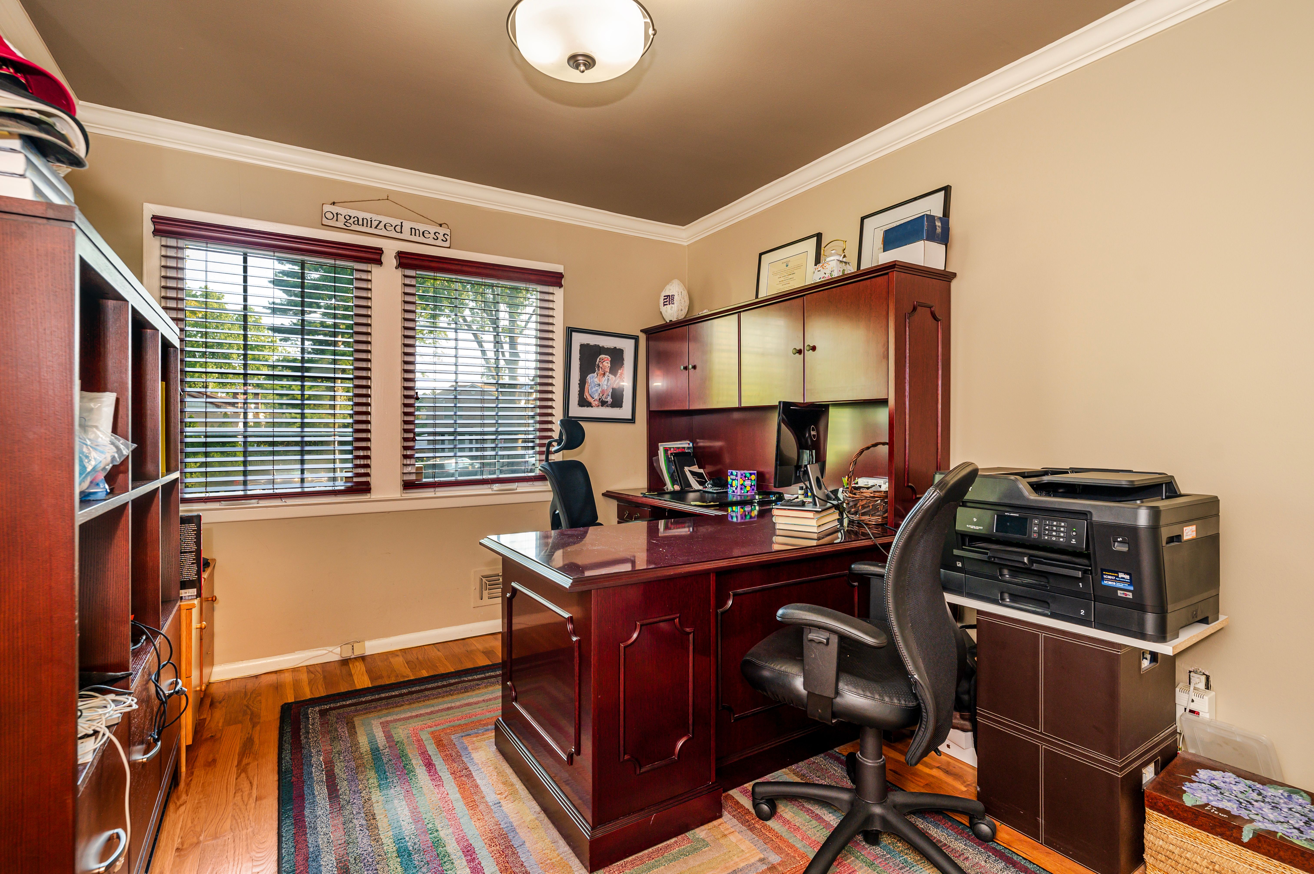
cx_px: 657
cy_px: 437
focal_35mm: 16
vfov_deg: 72.0
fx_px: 602
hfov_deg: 95.0
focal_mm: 16.5
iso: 320
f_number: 5
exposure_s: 1/5
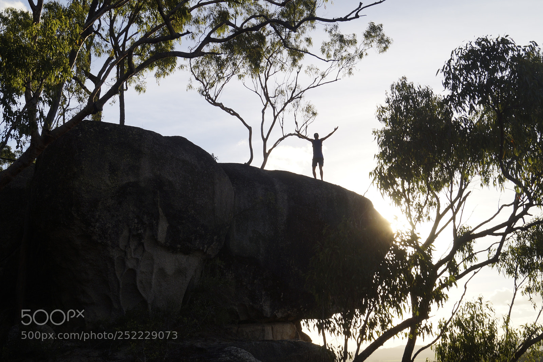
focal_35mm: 45
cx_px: 272
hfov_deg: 43.6
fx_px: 678
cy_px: 181
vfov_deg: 29.8
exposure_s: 1/100
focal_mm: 30
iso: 100
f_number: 13
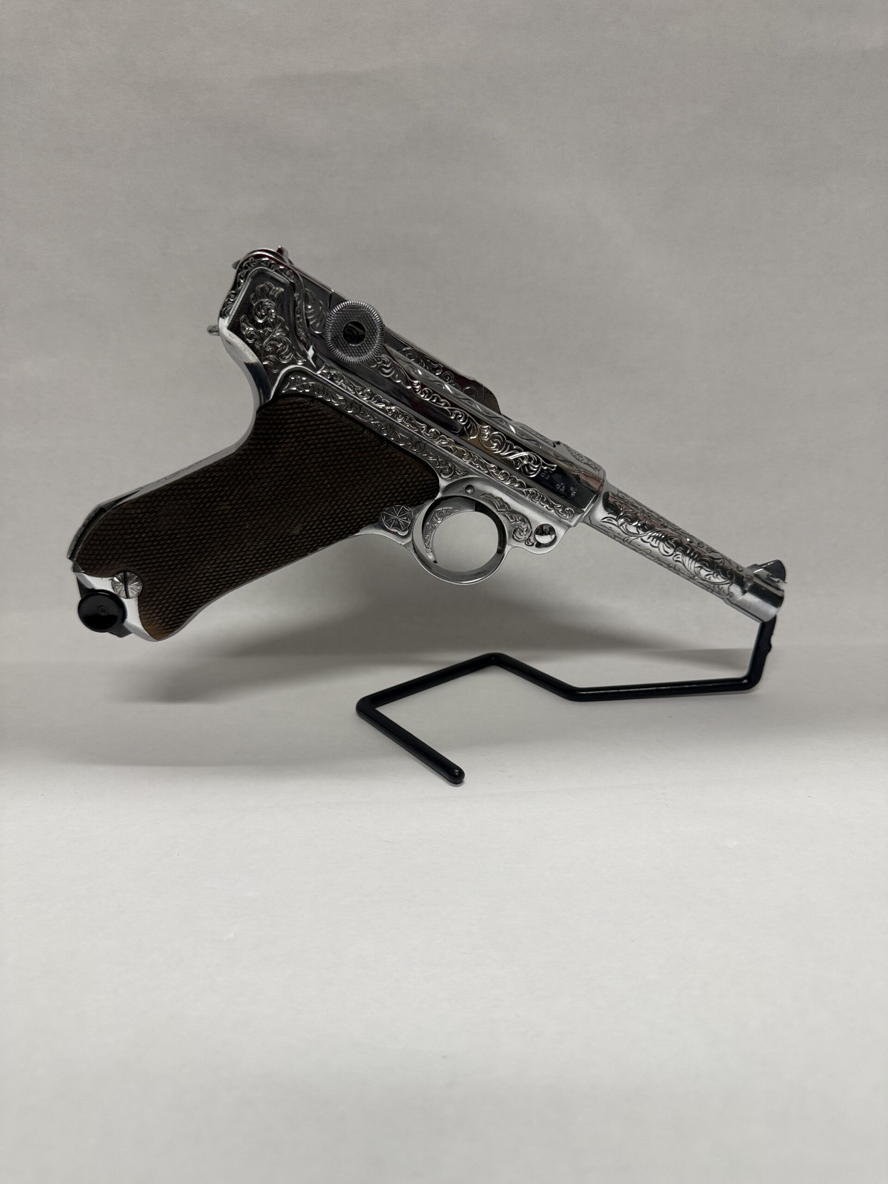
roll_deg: -0.4
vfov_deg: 71.6
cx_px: 444
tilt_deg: -20.1
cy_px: 592
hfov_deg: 56.8
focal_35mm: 24
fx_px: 821
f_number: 1.78
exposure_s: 1/120
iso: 64
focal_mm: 6.76
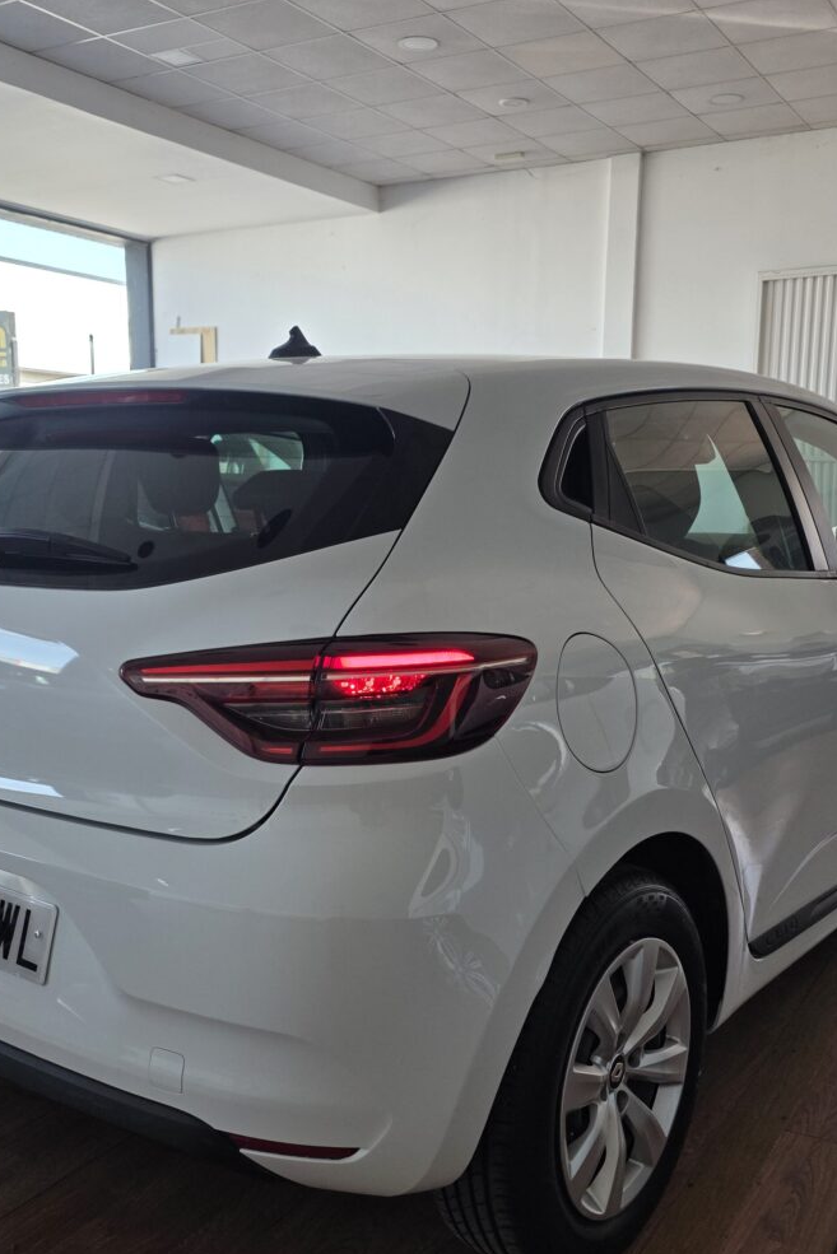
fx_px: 1185
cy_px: 704
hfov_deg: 38.9
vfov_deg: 55.6
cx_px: 409
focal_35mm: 34
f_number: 1.7
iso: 40
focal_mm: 6.3
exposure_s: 1/180
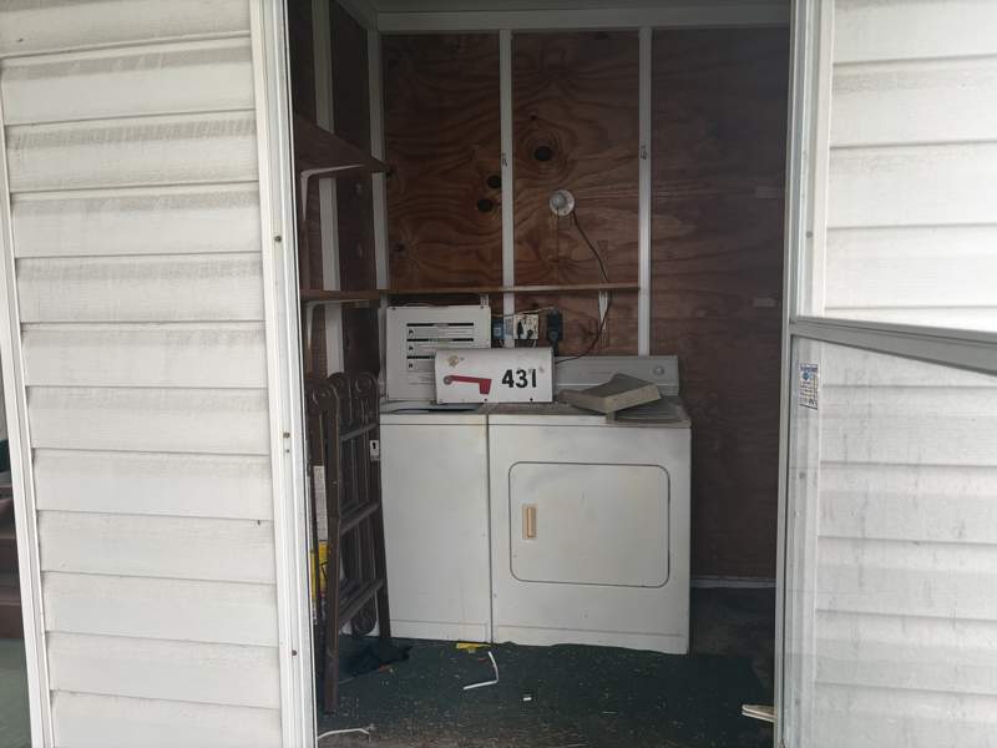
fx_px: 749
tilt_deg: -4.6
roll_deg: +1.0
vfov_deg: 53.1
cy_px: 374
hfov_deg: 67.3
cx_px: 498
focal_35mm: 26
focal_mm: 5.96
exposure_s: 1/122
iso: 80
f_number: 1.6
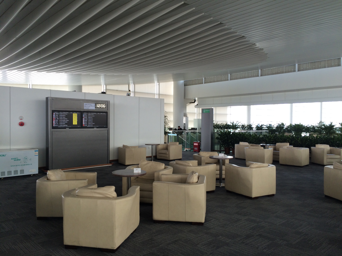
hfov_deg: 61.7
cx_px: 171
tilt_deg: -1.2
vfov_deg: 48.2
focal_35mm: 29
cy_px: 128
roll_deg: +0.1
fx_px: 287
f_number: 2.2
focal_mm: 4.15
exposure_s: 1/60
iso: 50
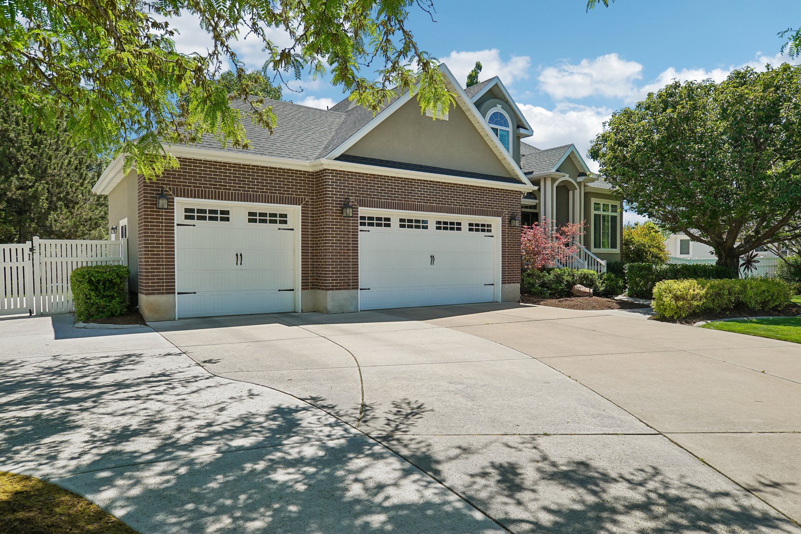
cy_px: 267
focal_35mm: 23
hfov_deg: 76.1
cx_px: 400
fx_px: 512
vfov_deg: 55.1
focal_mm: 23
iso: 100
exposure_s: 1/200
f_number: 9
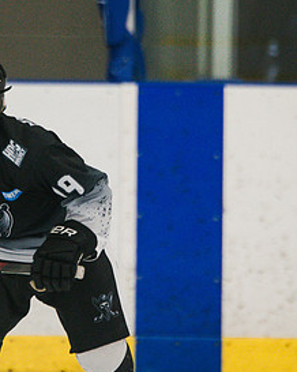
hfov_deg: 2.2
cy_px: 179
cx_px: 37
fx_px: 7601
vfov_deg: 2.8
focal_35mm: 691
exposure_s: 1/800
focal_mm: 274
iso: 3200
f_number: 3.2
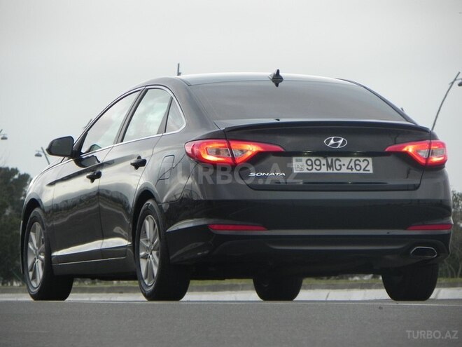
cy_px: 174
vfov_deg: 3.9
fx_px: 5032
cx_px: 231
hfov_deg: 5.3
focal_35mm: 377
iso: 222
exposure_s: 1/60
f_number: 5
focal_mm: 67.2
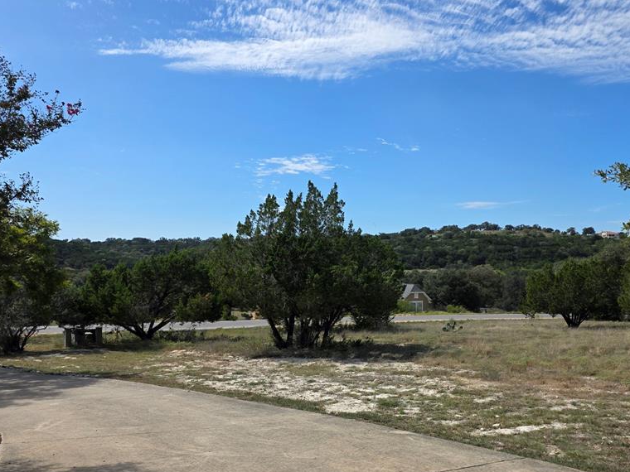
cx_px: 368
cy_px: 304
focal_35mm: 31
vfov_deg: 44.9
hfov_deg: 58.0
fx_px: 564
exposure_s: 1/7061
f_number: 1.7
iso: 80
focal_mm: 6.3
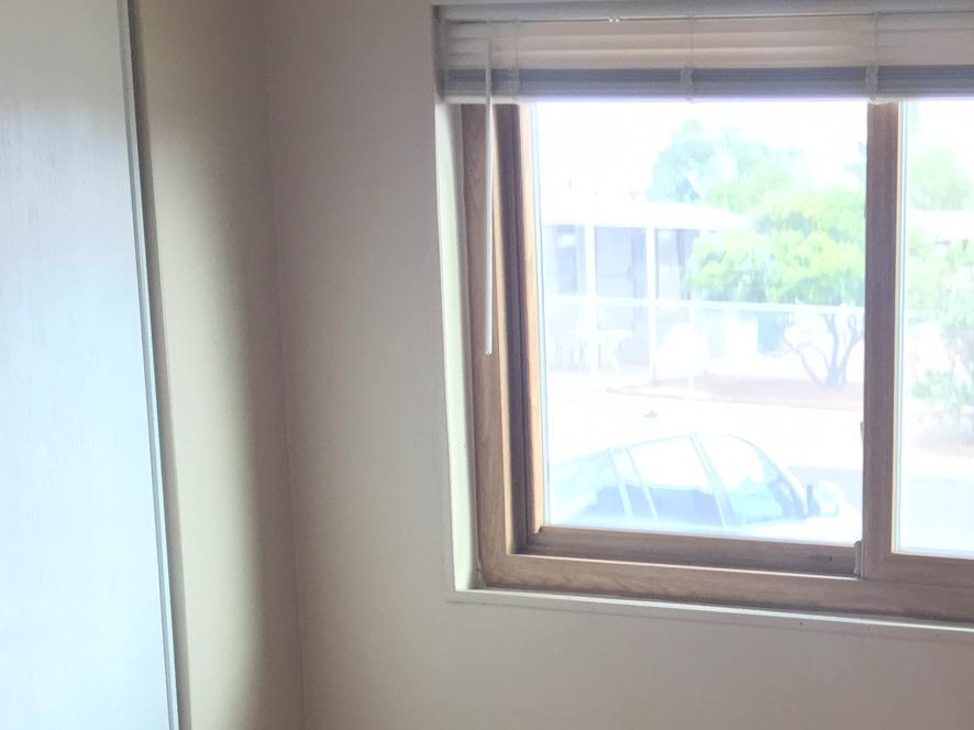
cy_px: 717
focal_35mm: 66
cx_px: 906
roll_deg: -1.1
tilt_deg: -12.7
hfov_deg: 28.1
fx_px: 1857
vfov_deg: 21.5
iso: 80
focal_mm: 4.15
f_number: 2.2
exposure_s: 1/30
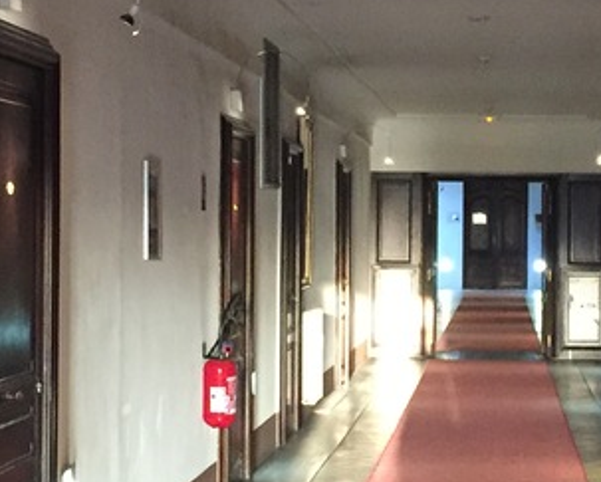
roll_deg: -1.1
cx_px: 476
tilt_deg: +0.0
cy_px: 240
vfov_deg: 13.8
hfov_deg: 17.0
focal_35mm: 112
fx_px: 1994
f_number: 2.2
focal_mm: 4.15
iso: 250
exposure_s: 1/17
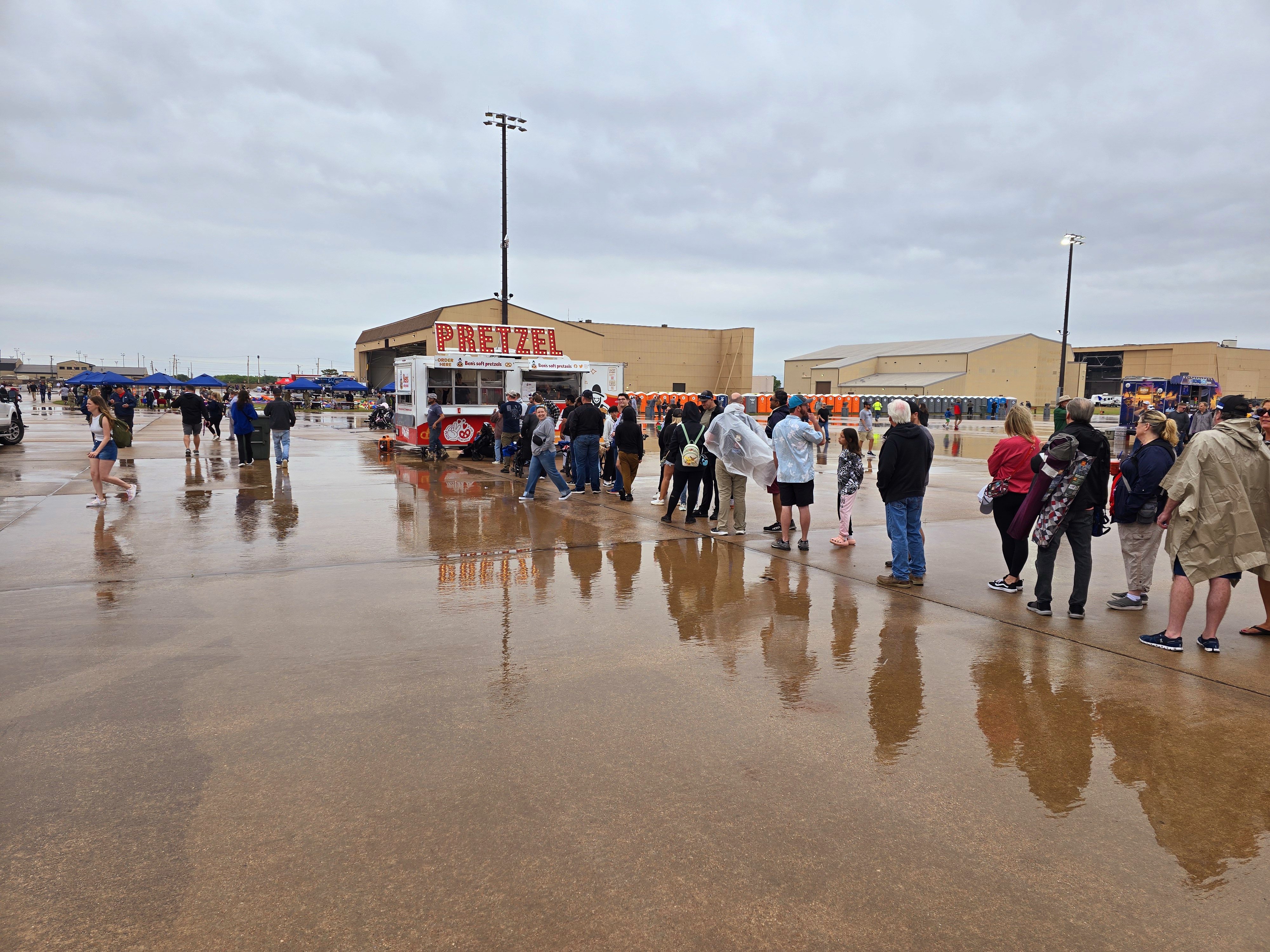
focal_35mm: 23
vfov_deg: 58.9
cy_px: 476
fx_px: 844
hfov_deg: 73.9
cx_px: 635
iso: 12
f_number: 1.7
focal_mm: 6.3
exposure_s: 1/385
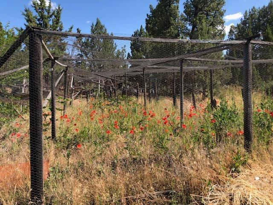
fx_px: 221
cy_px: 102
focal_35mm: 28
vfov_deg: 49.7
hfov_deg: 63.4
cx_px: 136
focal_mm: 4
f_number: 1.8
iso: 20
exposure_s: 1/960
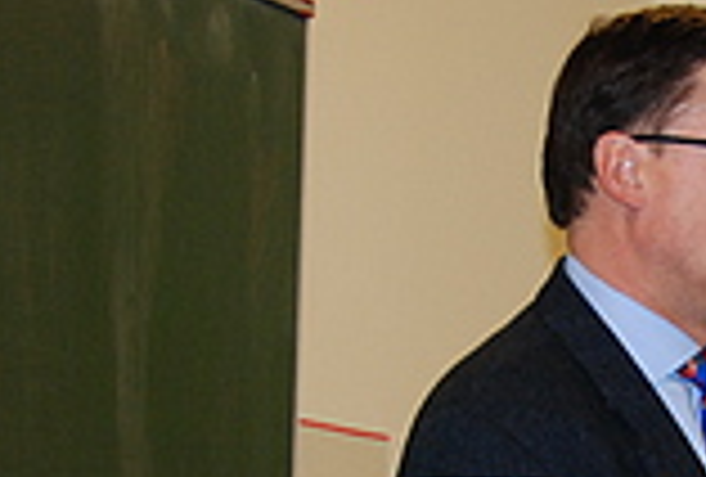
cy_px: 668
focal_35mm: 159
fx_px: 3121
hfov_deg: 12.6
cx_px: 866
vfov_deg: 8.6
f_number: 5
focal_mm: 35
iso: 800
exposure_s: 1/60
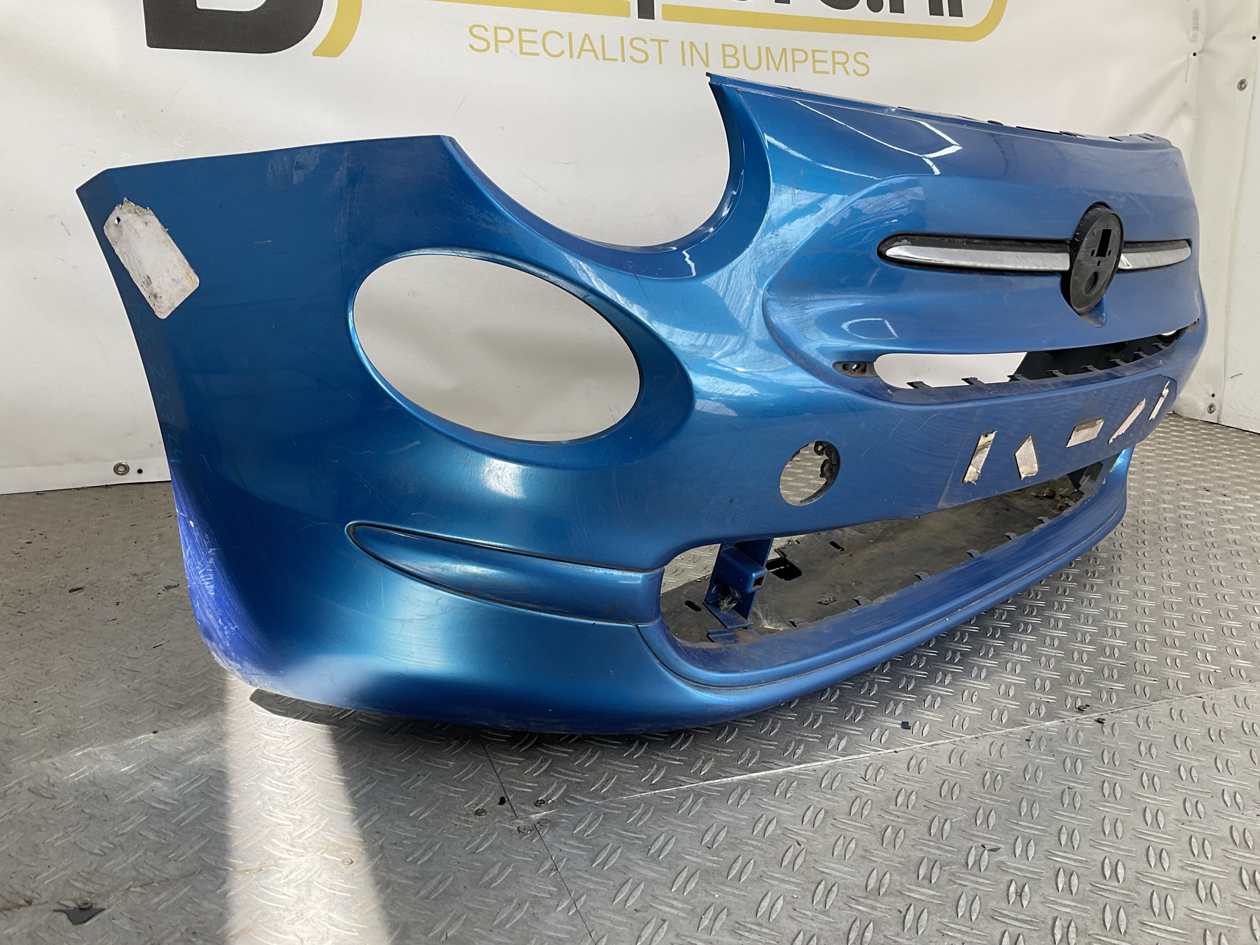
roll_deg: -2.7
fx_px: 1056
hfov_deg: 61.7
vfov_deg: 48.2
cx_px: 630
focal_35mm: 29
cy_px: 472
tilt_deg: -14.9
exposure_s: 1/149
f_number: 1.8
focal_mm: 3
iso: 16
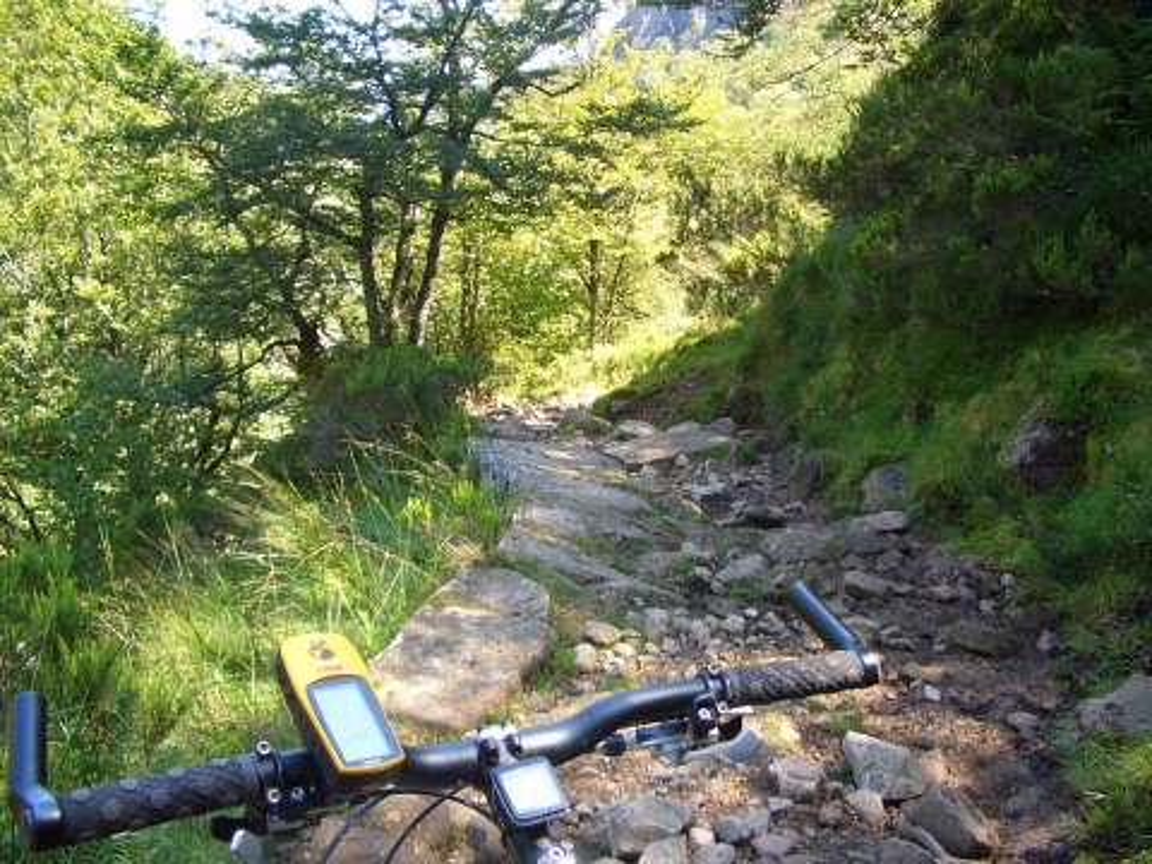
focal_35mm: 35
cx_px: 576
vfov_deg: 40.7
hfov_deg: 52.6
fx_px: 1165
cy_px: 432
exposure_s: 1/100
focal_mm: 5.8
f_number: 2.6
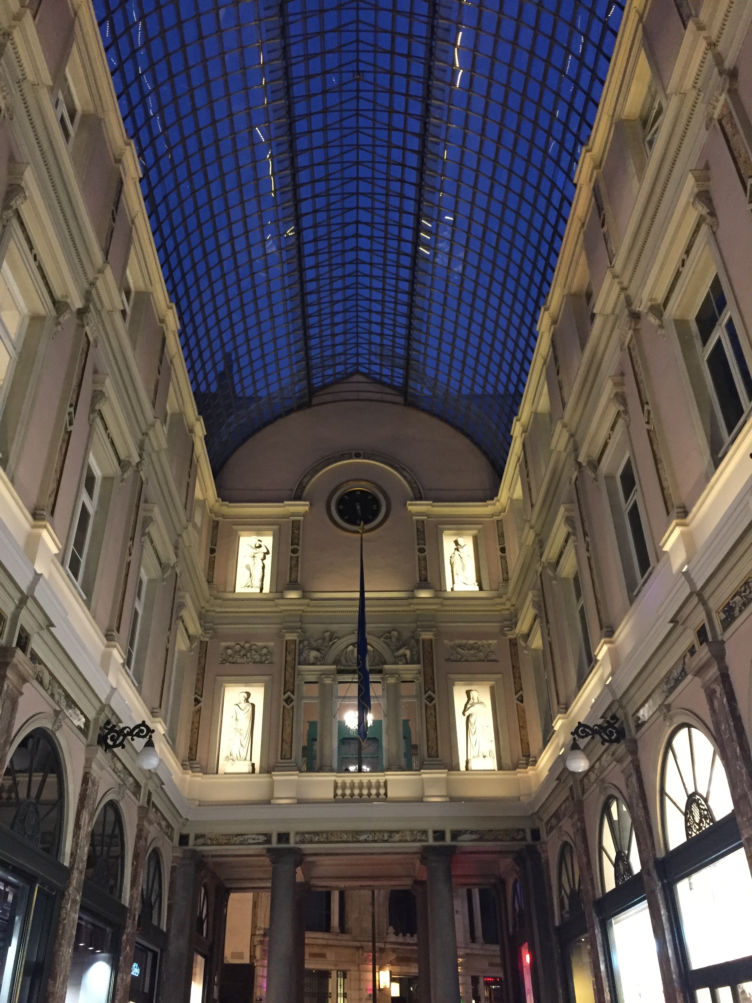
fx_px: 840
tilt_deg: +33.3
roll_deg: +1.2
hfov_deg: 48.2
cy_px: 502
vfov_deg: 61.7
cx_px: 376
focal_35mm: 29
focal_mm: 4.15
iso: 320
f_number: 2.2
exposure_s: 1/17
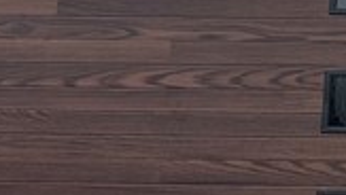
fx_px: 1506
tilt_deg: +7.4
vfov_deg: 7.4
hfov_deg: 10.8
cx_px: 872
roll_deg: -0.3
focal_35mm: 164
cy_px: -30
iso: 80
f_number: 1.78
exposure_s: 1/521
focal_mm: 6.86
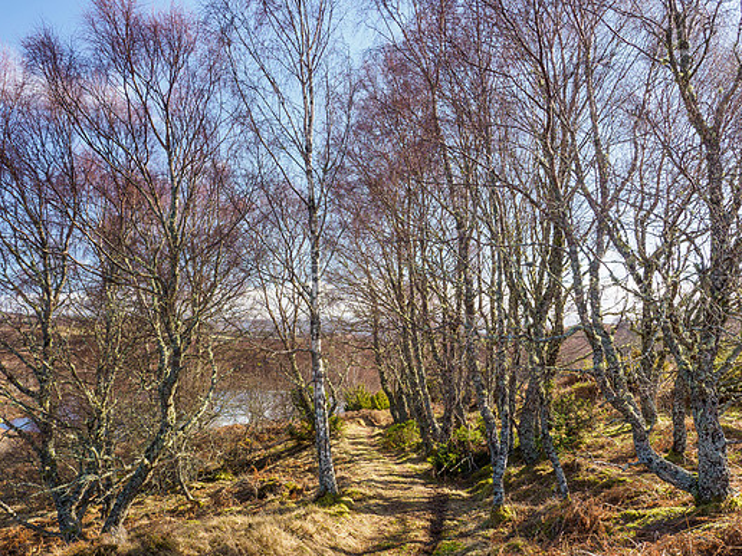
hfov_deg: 65.3
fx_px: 579
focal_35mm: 27
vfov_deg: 51.4
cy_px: 278
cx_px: 393
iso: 200
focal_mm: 12
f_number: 7.1
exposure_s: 1/40
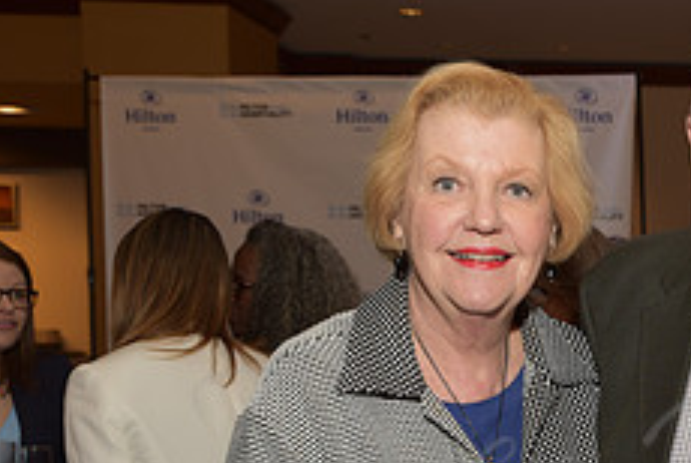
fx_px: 1403
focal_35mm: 73
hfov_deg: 25.3
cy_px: 504
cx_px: 790
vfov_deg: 18.1
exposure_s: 1/60
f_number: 5
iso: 200
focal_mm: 29
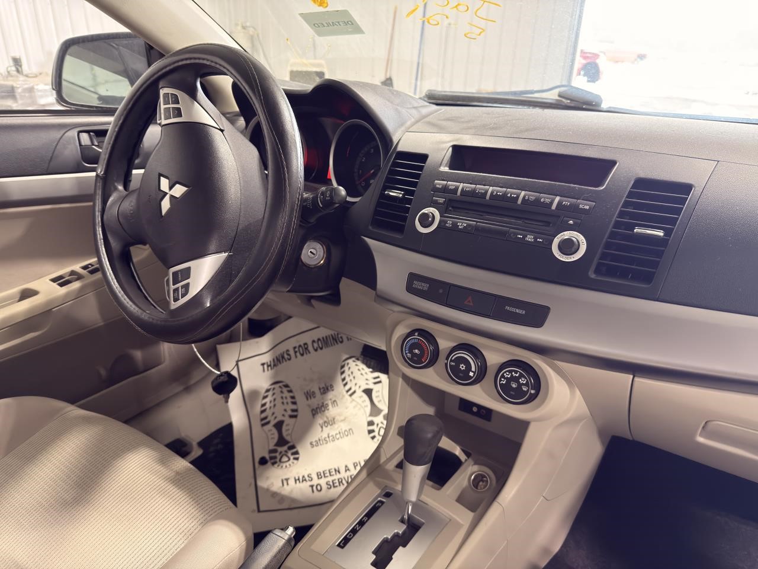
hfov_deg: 71.6
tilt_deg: -25.7
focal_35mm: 24
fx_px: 526
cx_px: 379
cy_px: 284
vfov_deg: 56.8
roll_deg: -1.6
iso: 400
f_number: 1.78
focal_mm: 6.76
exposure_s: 1/40
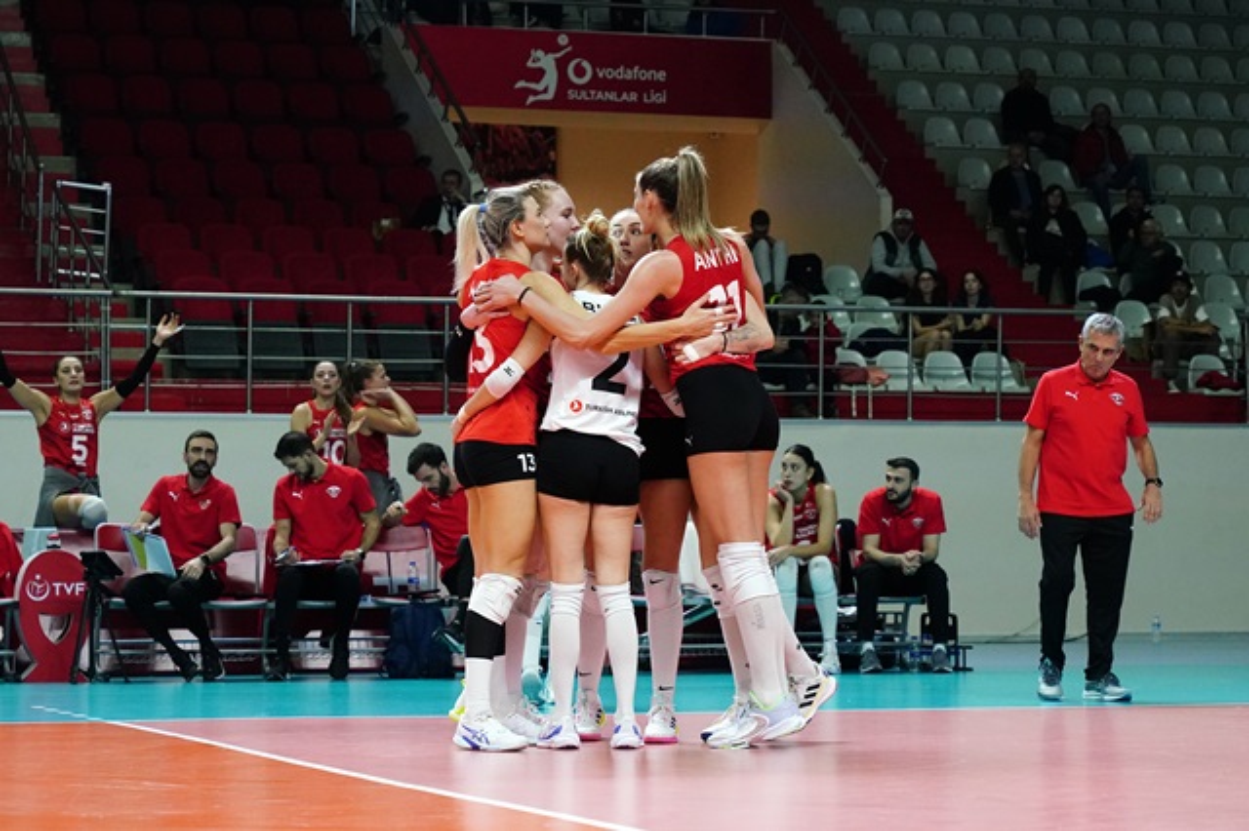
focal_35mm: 101
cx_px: 624
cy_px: 416
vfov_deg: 13.5
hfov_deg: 20.2
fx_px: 3502
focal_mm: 67.6
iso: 5000
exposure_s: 1/1250
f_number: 3.5
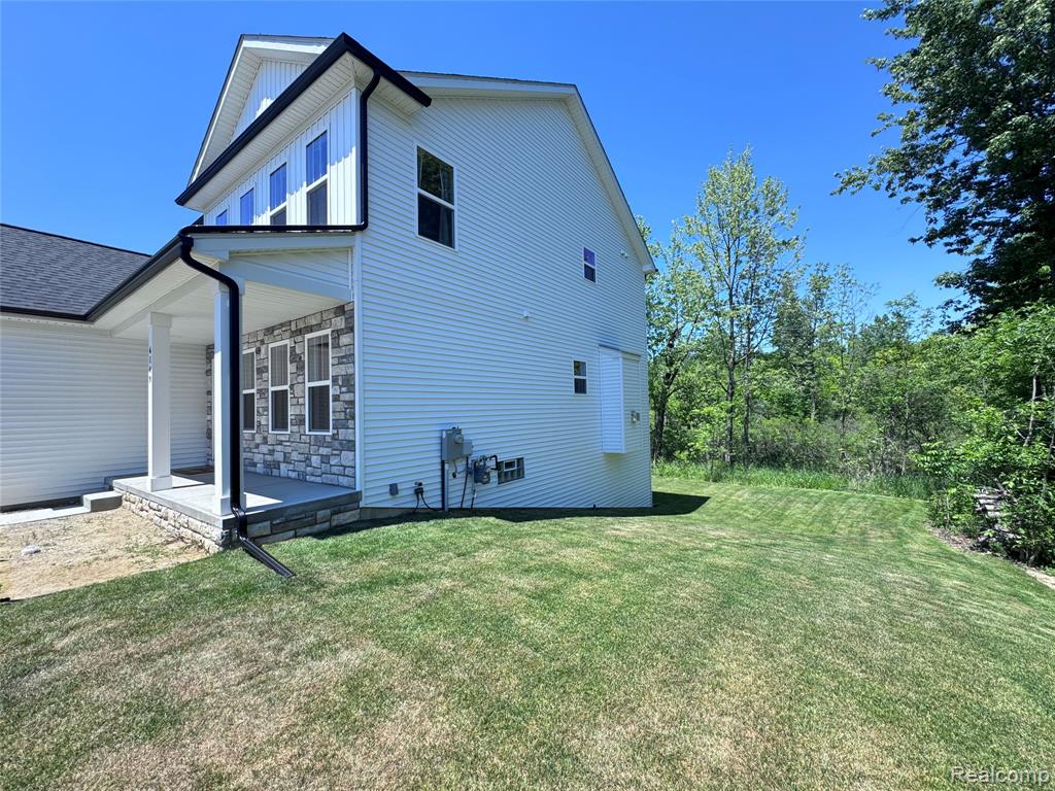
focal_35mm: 14
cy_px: 396
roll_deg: +2.1
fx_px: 427
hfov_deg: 102.1
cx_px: 528
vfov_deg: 85.7
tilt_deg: +1.7
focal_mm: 2.22
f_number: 2.2
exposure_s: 1/675
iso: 50
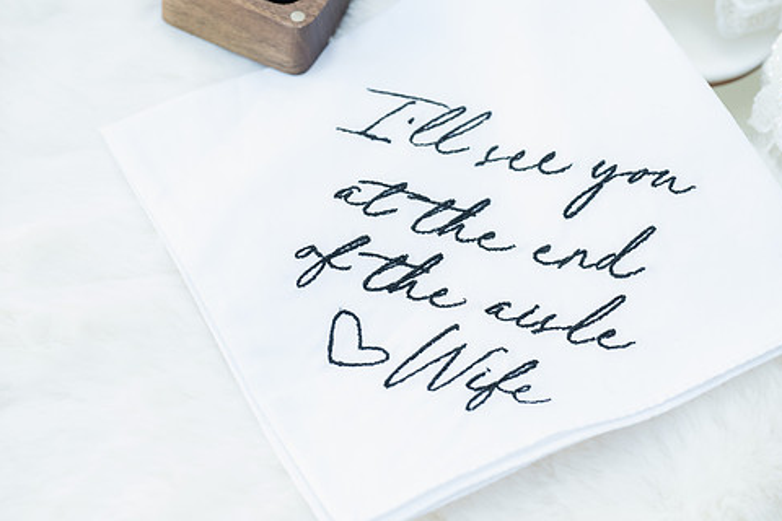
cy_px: 253
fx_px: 2476
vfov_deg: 12.0
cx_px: 475
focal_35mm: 114
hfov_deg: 17.9
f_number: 5.6
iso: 640
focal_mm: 93
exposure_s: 1/125
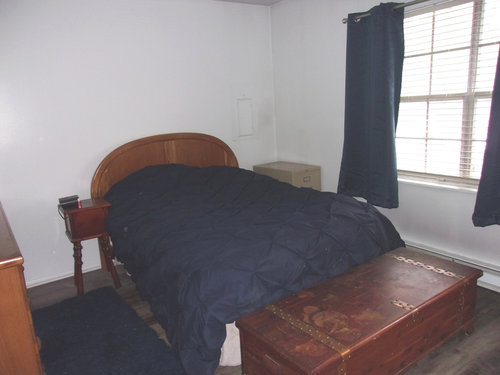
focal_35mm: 27
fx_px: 390
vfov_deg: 51.4
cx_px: 250
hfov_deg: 65.3
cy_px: 188
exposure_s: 1/34
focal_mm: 4.9
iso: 200
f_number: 3
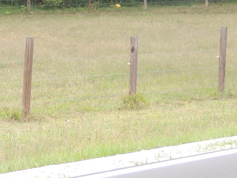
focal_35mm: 271
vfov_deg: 5.5
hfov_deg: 7.2
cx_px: -52
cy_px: -25
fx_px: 1856
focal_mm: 13.3
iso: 125
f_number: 3.9
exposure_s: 1/100
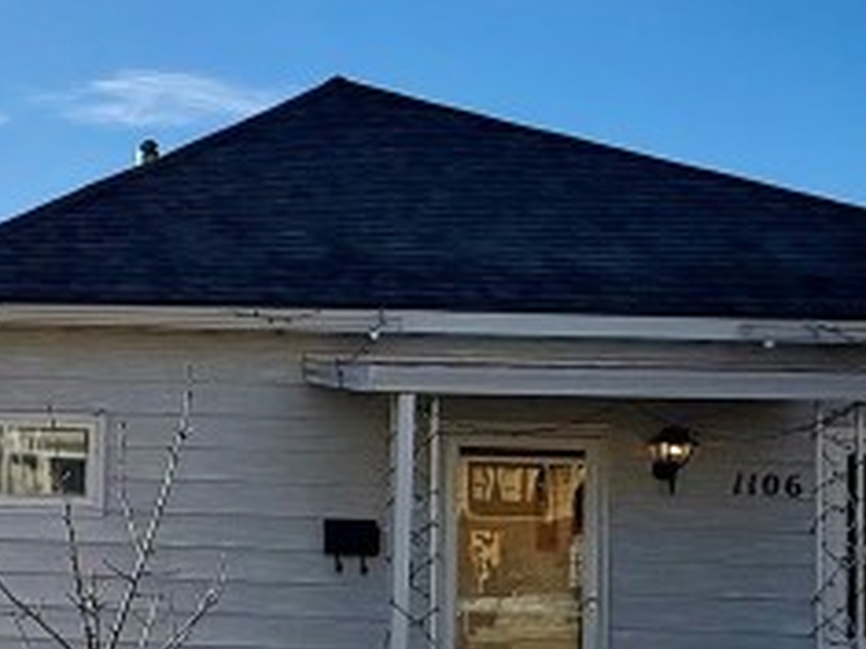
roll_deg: -1.8
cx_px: -254
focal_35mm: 61
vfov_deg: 23.7
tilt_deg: +3.0
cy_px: 509
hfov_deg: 26.8
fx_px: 1525
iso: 50
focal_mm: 2.22
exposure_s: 1/6173
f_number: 2.2
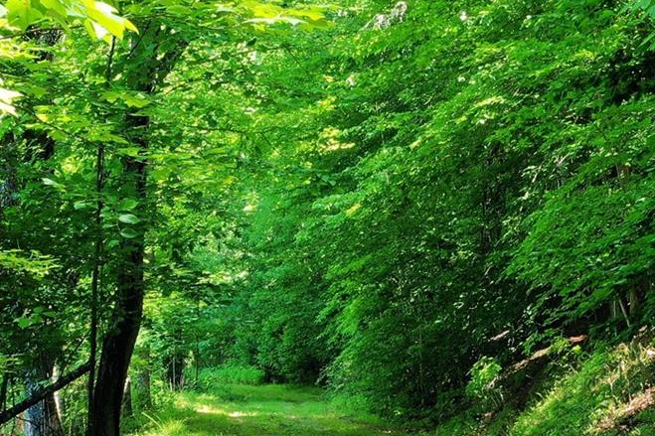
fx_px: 1582
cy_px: 366
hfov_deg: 23.3
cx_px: 398
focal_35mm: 87
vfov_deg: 15.6
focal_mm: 10.26
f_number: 5.6
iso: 120
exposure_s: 1/30
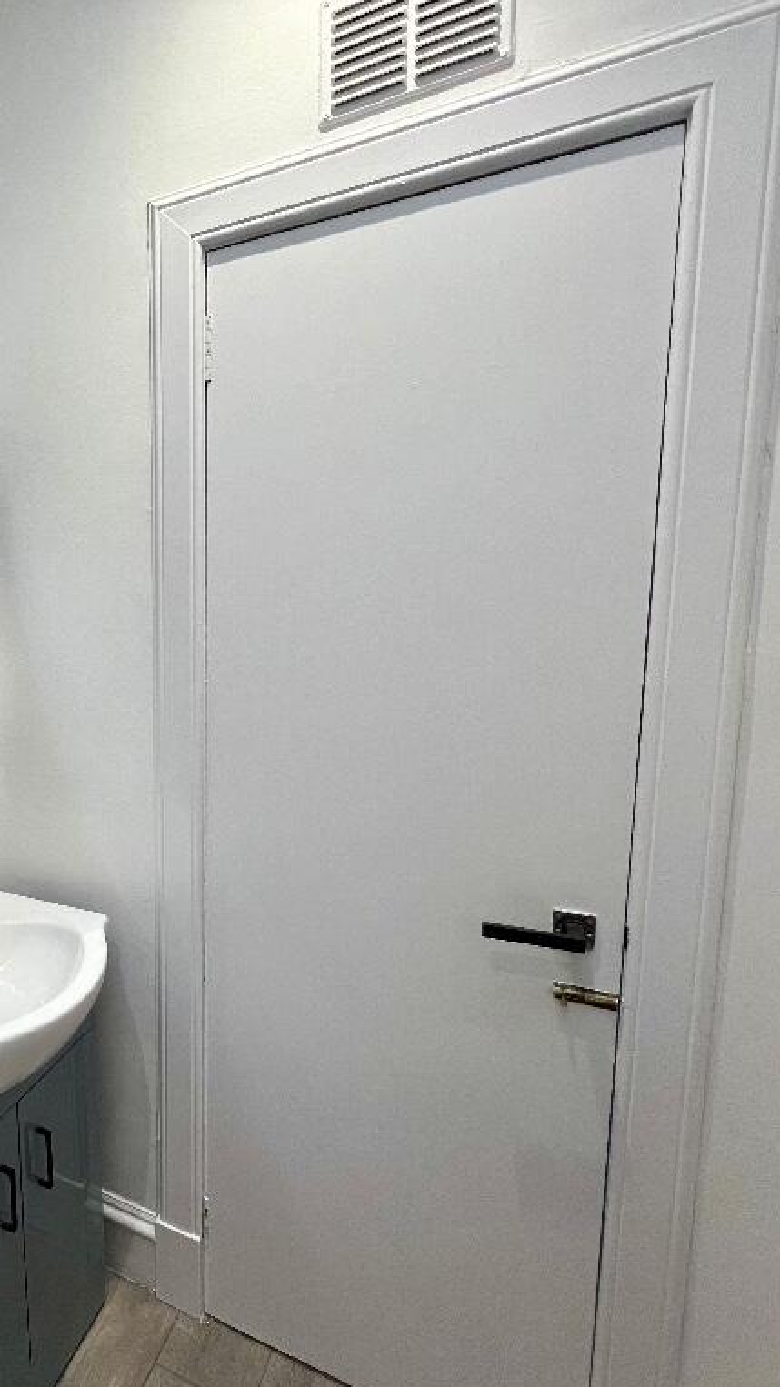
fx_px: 699
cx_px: 73
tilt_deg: -8.1
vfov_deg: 89.6
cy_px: 696
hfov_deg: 51.3
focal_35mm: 19
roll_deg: +1.8
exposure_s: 1/100
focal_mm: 1.57
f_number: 1.8
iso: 100
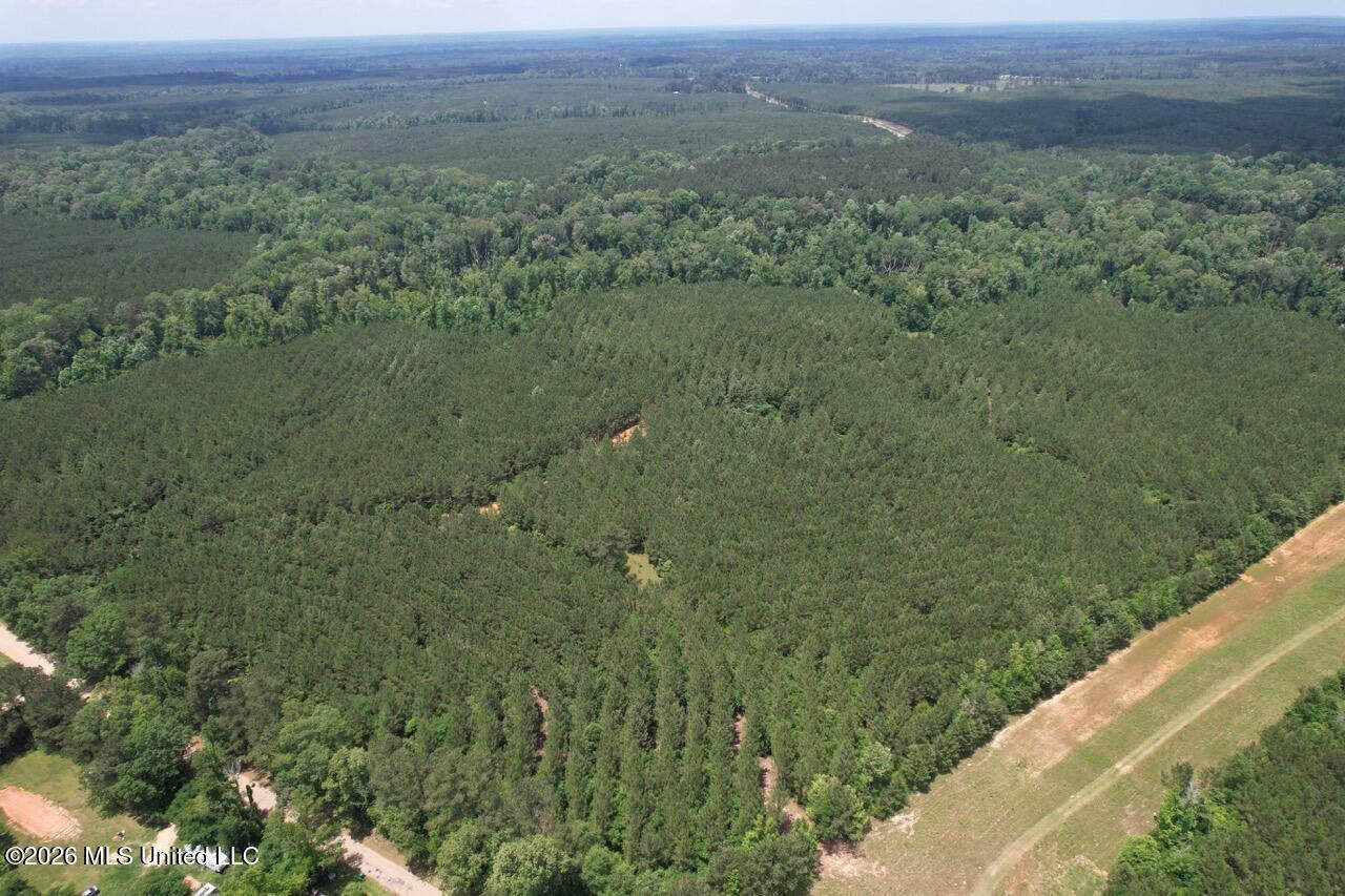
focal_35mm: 22
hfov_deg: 78.6
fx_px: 822
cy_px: 448
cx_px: 672
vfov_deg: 57.2
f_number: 2.8
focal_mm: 8.4
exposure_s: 1/1250
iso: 110
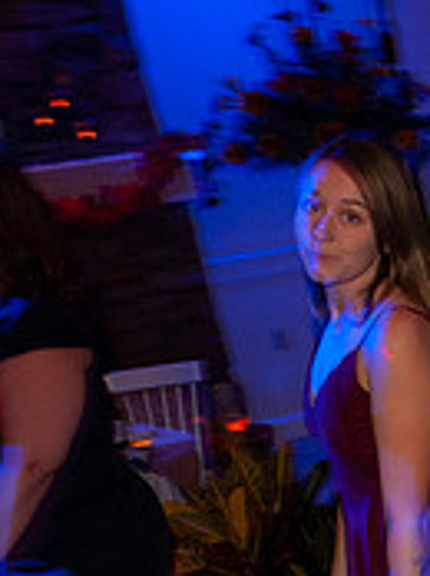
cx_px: 939
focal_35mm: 77
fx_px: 1278
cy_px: 569
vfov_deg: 24.3
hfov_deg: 14.6
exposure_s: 1/20
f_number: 10
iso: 1600
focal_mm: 24
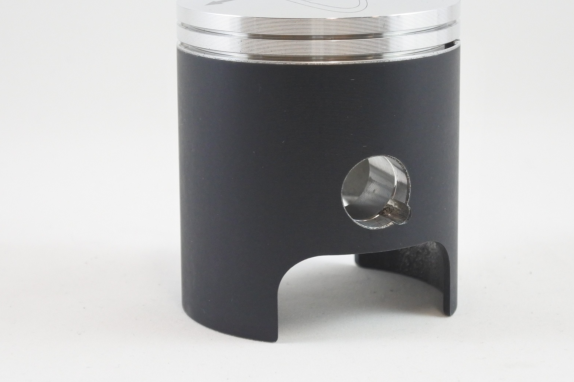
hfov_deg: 27.3
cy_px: 176
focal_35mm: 74
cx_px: 322
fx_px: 1180
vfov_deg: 18.4
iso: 640
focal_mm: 21
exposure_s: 1/125
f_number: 4.8
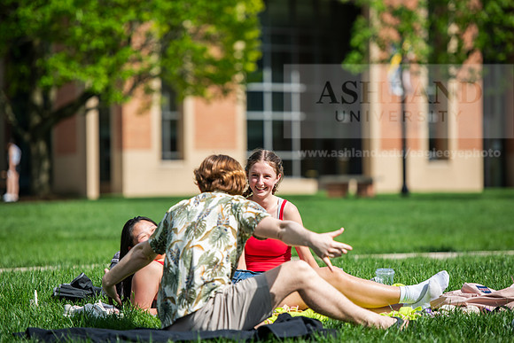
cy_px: 172
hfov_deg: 11.7
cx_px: 257
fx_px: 2499
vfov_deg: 7.9
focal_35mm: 175
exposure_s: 1/800
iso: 100
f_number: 3.2
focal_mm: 175
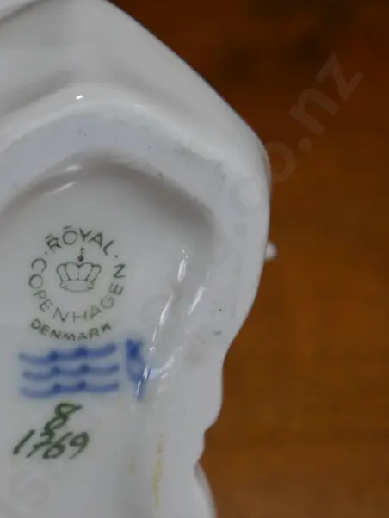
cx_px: 83
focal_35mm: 143
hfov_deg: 10.4
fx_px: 2141
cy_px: 416
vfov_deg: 13.7
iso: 500
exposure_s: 1/100
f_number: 5.6
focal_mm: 42
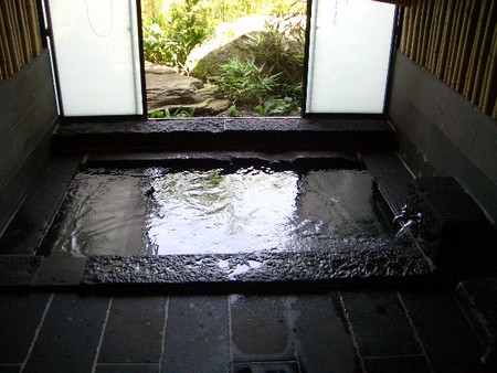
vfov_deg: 40.7
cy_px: 186
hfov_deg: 52.6
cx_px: 248
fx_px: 503
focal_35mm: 35
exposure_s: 1/100
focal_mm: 5.8
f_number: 2.6
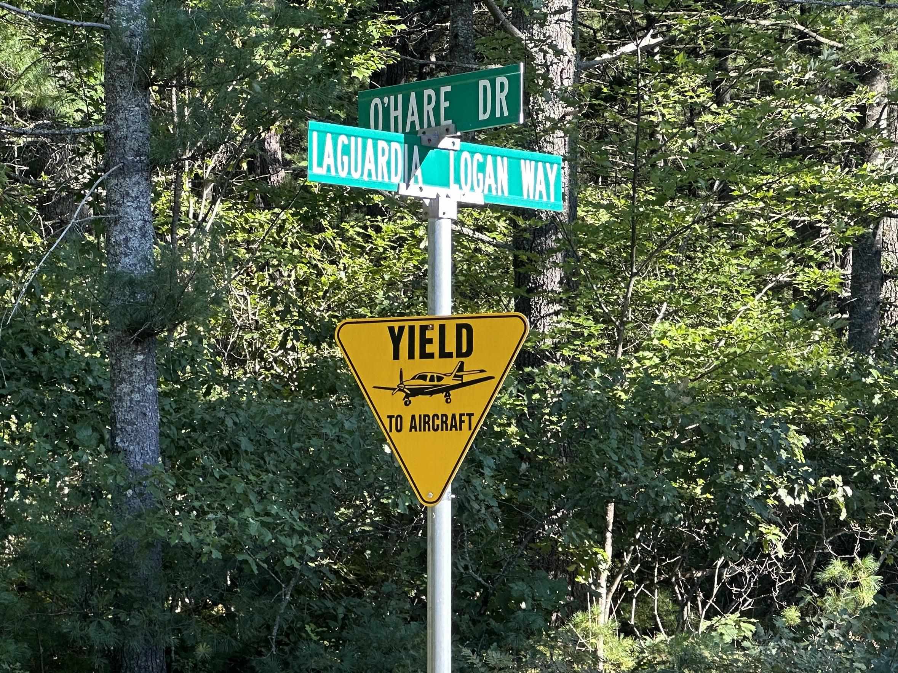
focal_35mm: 77
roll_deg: -0.7
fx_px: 1997
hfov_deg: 25.3
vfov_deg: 19.1
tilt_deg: -2.8
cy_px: 336
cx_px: 449
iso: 40
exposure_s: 1/99
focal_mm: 9
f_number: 2.8
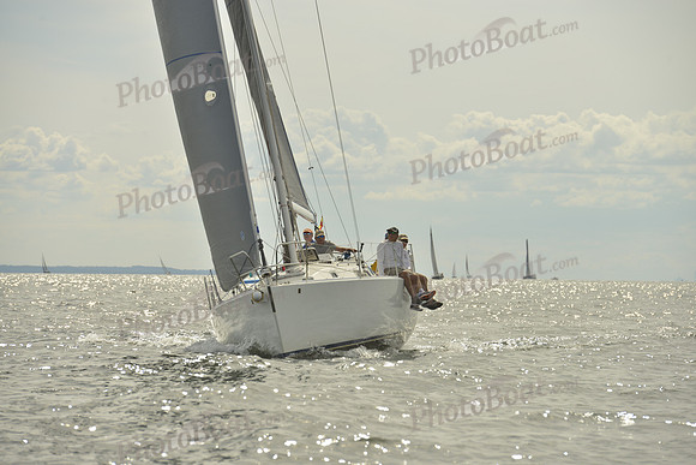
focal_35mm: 200
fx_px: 3867
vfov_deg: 6.9
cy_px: 232
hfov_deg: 10.3
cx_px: 348
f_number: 9
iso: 200
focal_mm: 200
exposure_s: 1/1000
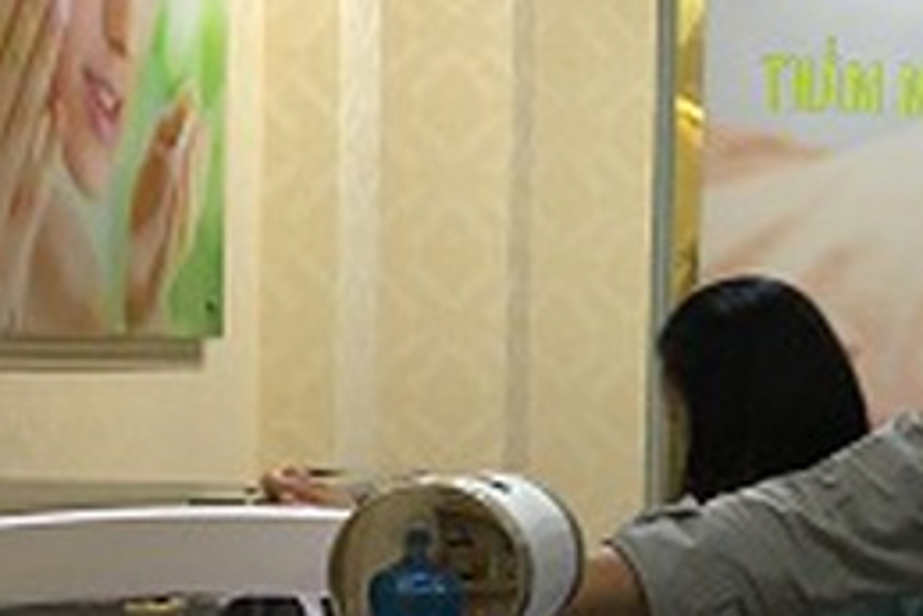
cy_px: 497
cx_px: 1108
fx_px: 2180
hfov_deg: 22.1
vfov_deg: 16.0
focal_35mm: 85
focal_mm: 4.15
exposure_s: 1/33
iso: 125
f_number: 2.2
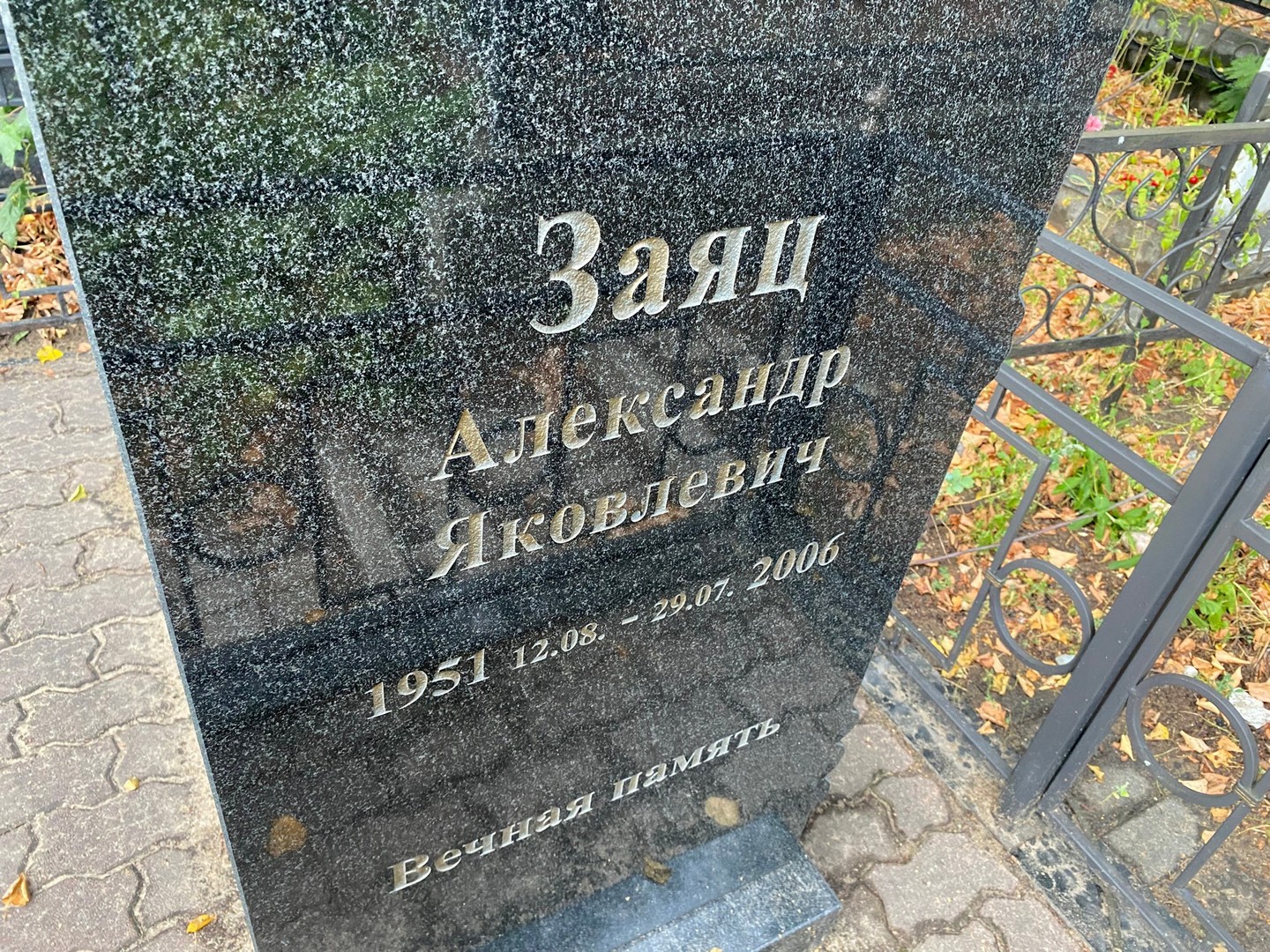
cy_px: 476
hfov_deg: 67.3
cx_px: 635
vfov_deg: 53.1
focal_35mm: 26
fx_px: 954
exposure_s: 1/60
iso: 200
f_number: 1.8
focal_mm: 4.25
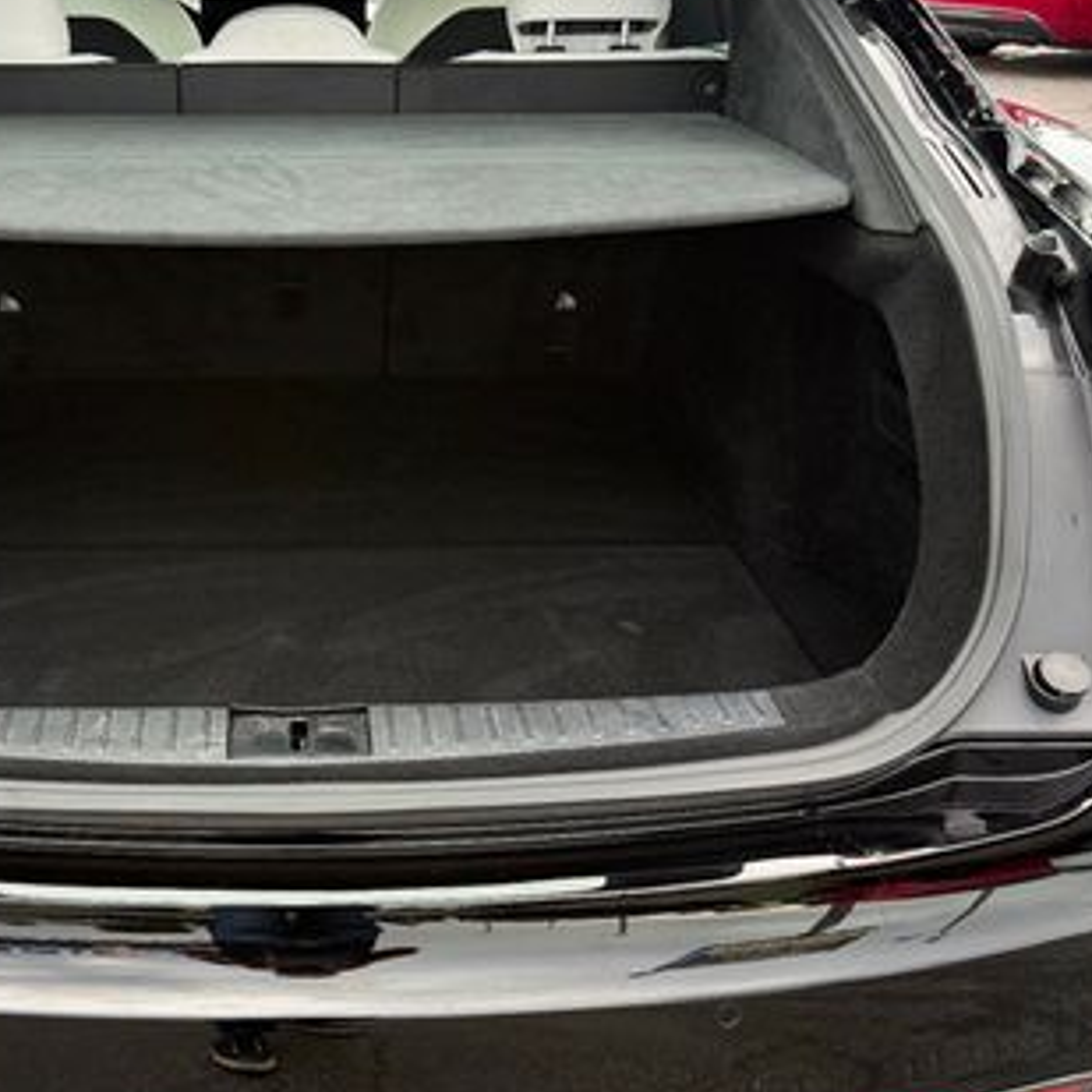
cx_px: 290
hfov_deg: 37.5
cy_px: 565
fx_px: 1570
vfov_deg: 38.3
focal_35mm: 44
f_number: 1.78
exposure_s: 1/108
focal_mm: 6.76
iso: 200
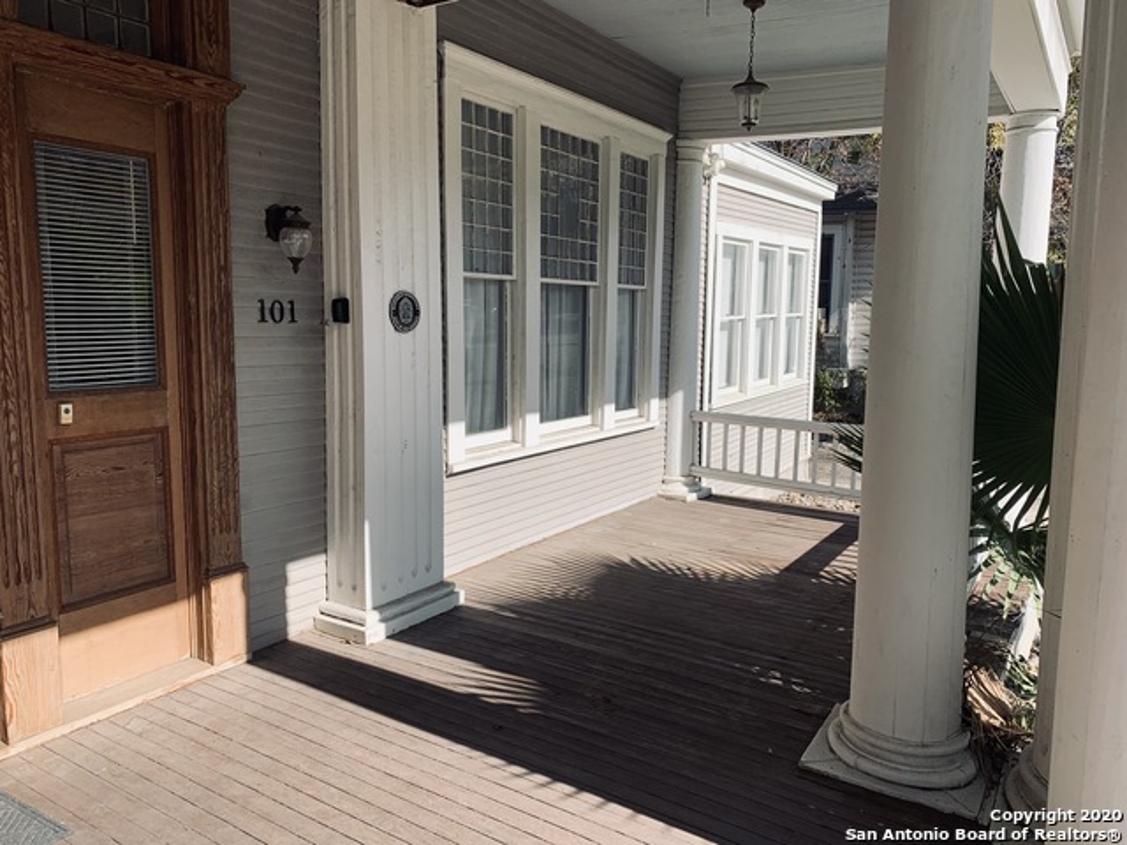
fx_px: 846
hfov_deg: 67.3
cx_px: 564
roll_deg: -0.7
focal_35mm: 26
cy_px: 422
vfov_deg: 53.1
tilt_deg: -6.9
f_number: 1.8
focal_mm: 4.25
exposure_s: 1/1447
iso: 25
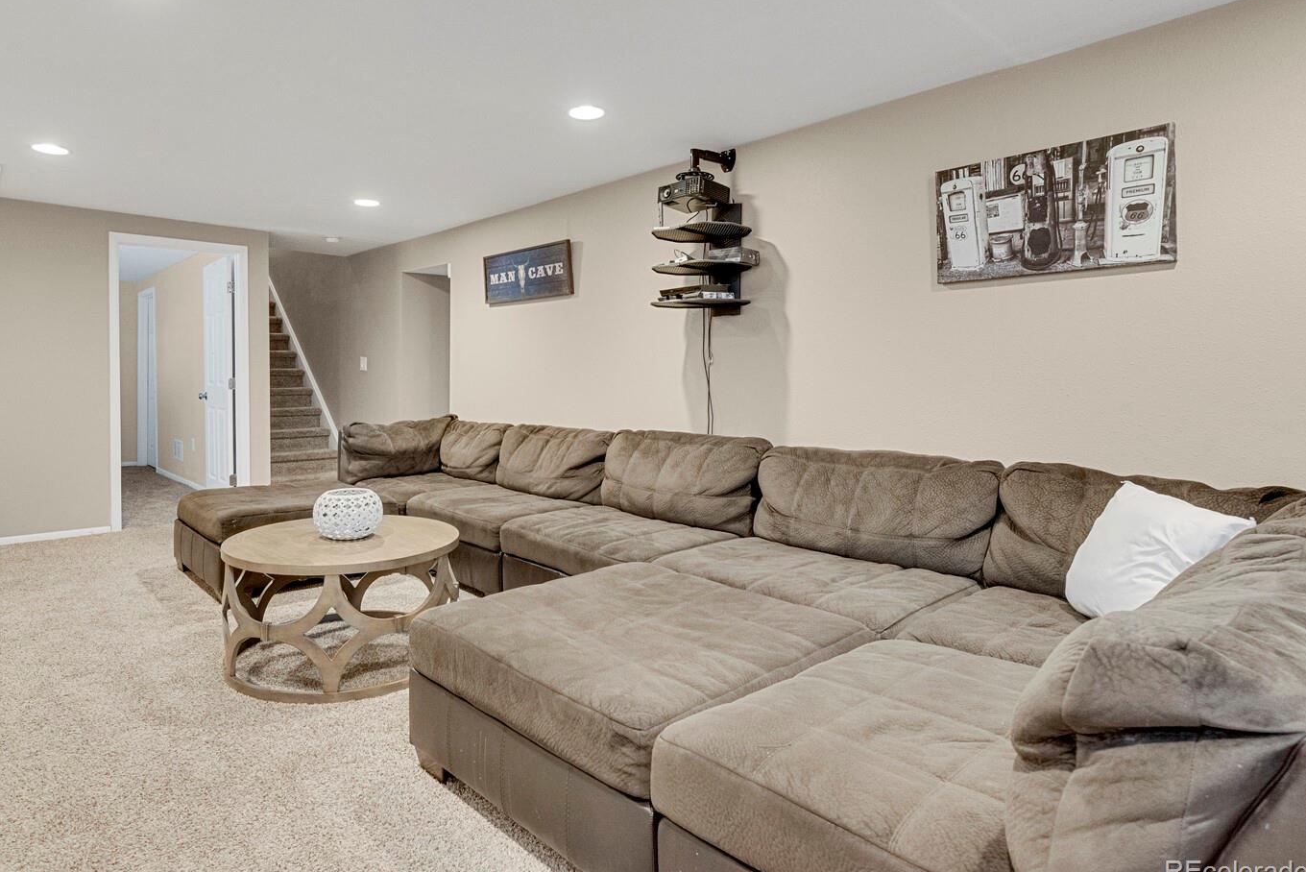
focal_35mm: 20
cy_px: 378
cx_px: 552
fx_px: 726
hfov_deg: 83.3
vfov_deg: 61.7
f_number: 8
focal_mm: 17
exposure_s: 1/5
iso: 12800
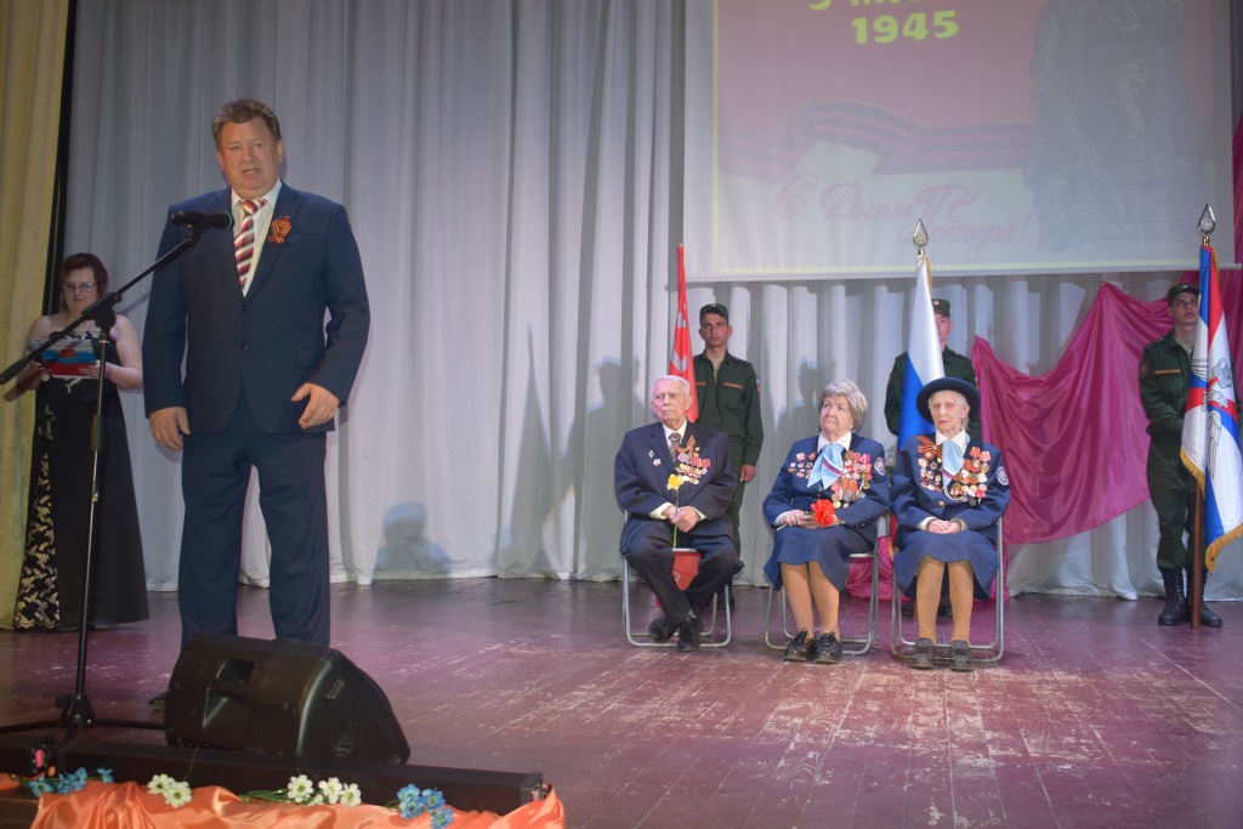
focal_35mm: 36
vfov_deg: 36.9
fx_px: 1243
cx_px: 622
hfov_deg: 53.1
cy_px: 414
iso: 400
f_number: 4
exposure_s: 1/50
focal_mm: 24
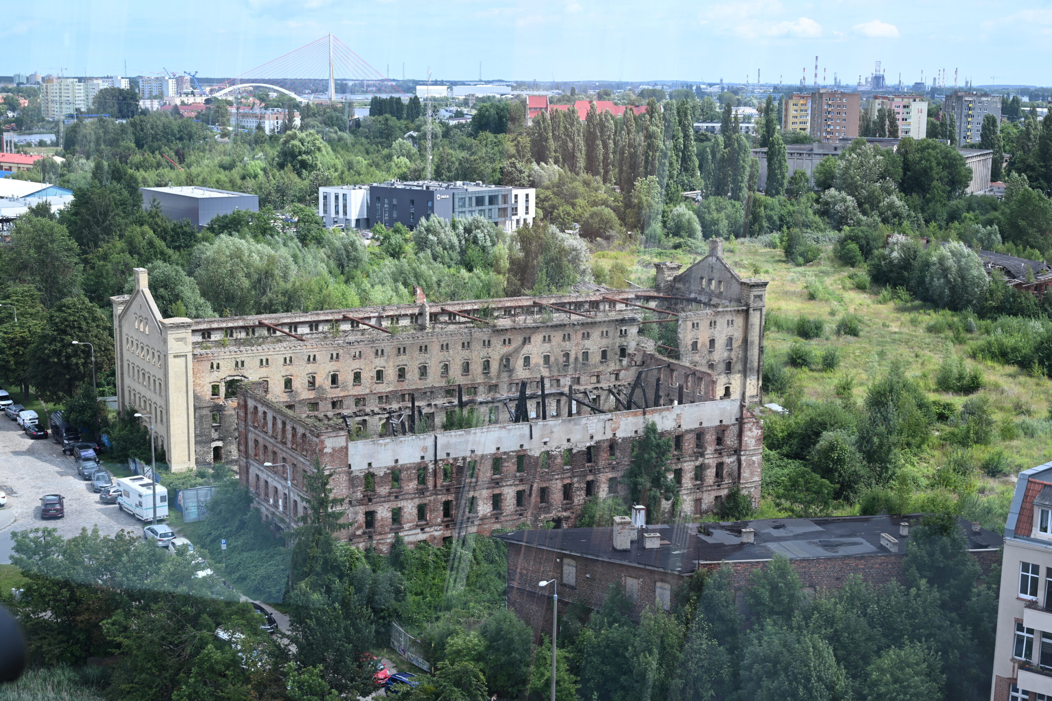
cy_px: 350
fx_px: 1461
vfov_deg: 27.0
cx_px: 526
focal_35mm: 50
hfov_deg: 39.6
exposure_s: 1/160
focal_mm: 50
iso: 100
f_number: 6.3
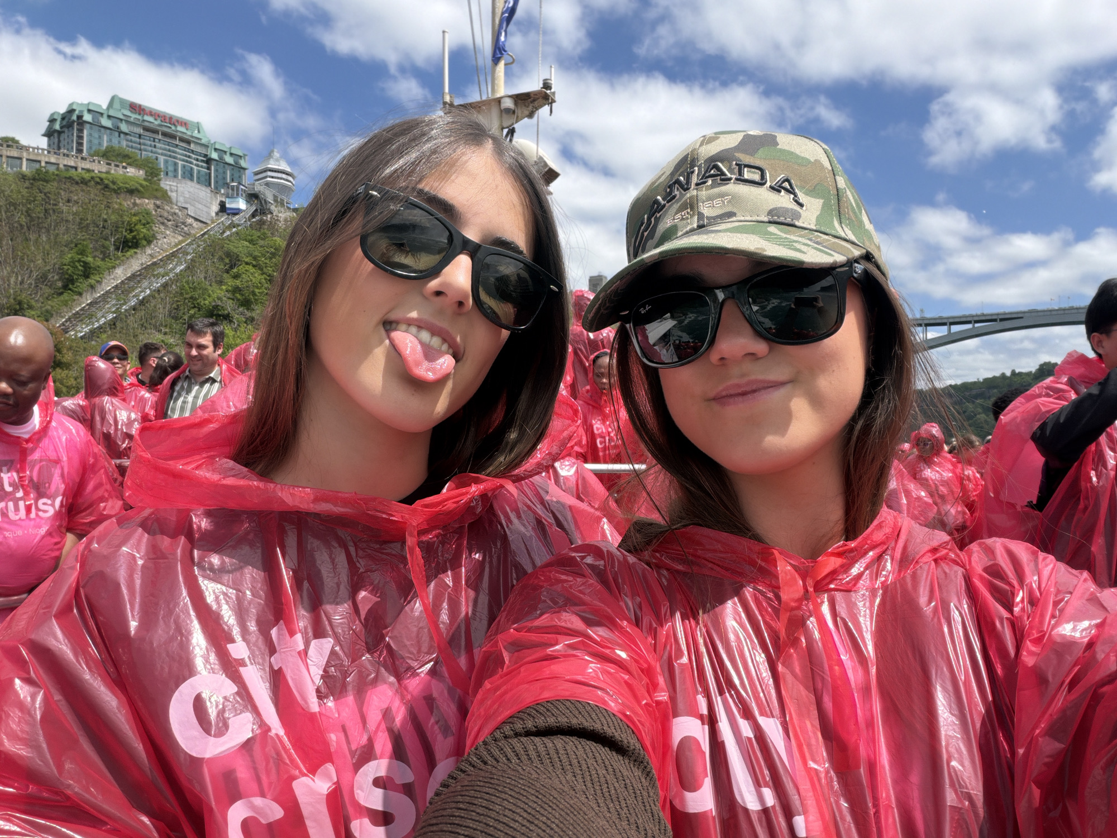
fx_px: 742
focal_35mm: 23
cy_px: 419
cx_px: 558
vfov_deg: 58.9
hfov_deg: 73.9
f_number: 1.9
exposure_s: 1/1046
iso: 40
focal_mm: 2.71
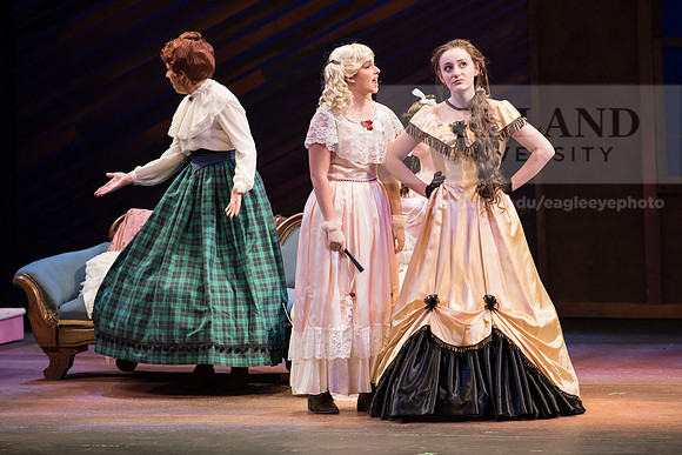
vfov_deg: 4.6
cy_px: 228
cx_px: 341
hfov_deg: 6.9
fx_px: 5684
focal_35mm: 300
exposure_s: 1/400
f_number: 4.5
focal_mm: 300
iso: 3200
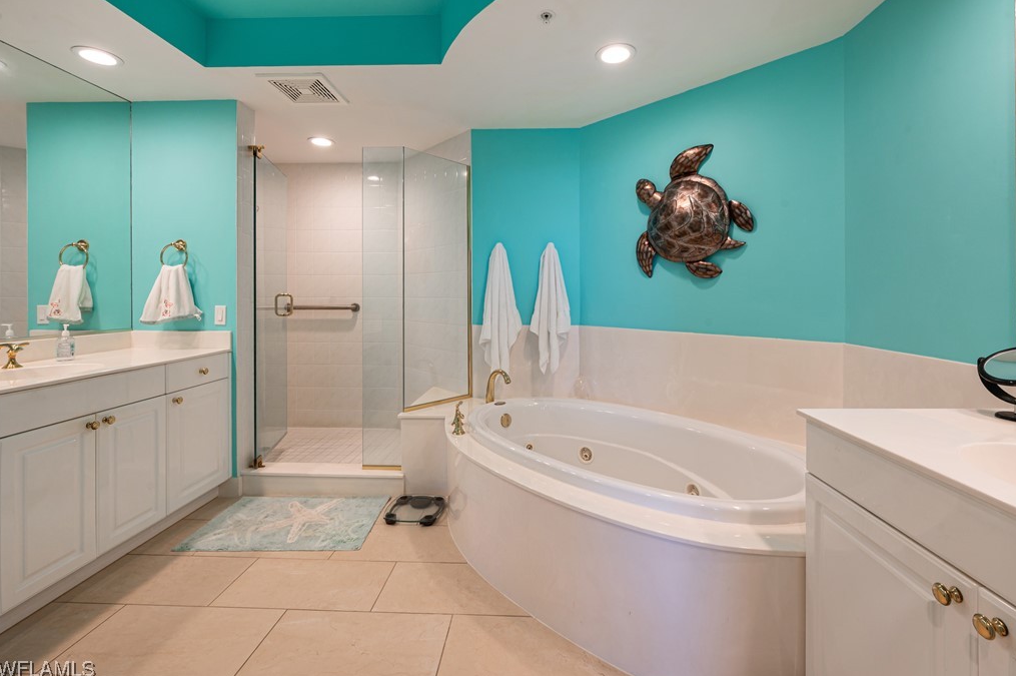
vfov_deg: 77.2
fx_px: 423
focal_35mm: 15
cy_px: 328
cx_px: 522
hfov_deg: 100.4
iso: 200
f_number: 11
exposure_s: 1/13
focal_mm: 14
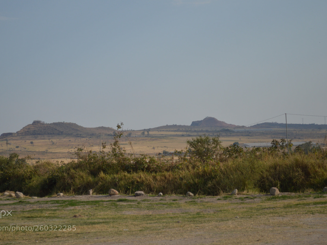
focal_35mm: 91
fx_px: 855
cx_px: 141
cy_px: 122
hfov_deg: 21.6
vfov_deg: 16.3
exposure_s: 1/1250
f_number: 5.6
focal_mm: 55
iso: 200
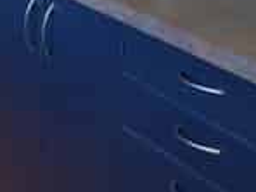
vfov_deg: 11.3
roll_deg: -1.2
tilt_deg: -11.4
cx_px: -28
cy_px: -44
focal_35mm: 129
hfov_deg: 14.9
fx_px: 954
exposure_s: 1/50
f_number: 2.2
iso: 40
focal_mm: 4.15
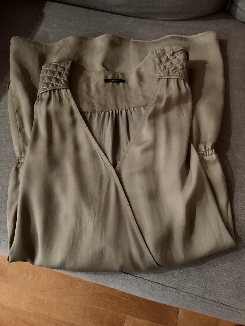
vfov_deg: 58.4
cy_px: 163
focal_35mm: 31
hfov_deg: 45.4
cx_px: 122
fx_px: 293
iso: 640
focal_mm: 3.3
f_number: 2.4
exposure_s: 1/15
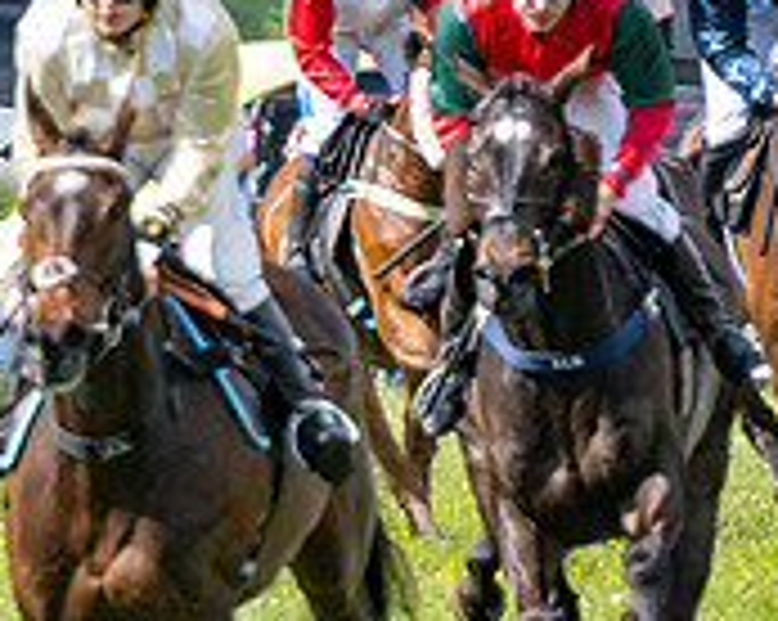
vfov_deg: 1.0
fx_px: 34270
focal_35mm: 1490
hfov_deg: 1.3
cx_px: -56
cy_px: 568
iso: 400
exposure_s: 1/2500
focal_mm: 200
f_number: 4
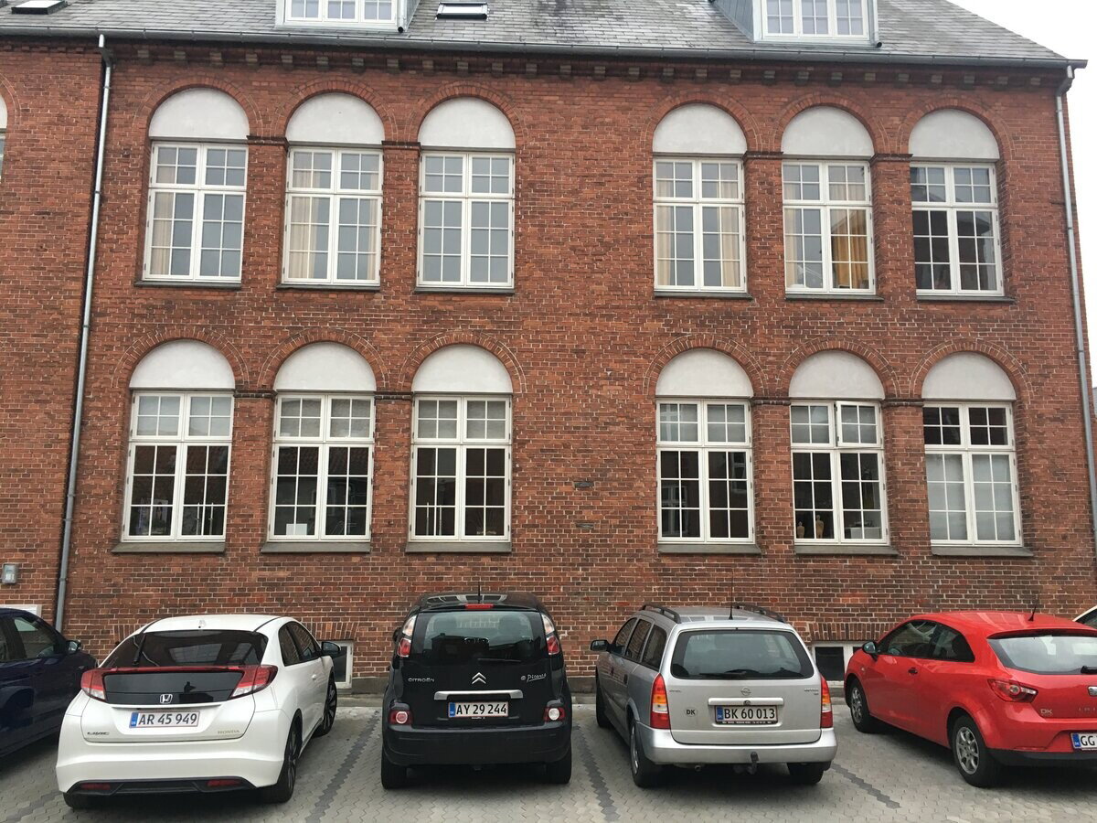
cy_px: 412
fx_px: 919
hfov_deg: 61.7
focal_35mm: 29
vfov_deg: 48.2
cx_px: 548
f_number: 2.2
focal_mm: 4.15
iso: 40
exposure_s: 1/33
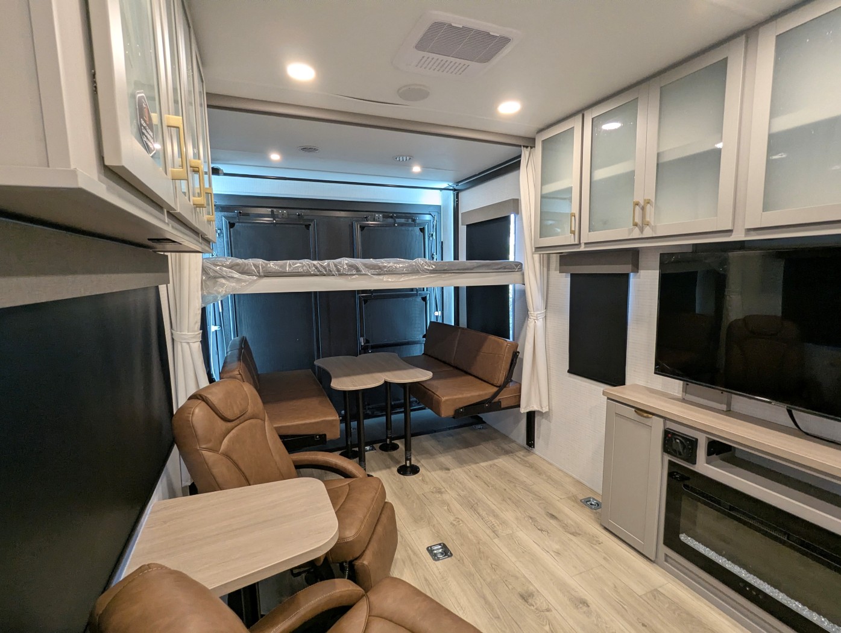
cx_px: 420
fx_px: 389
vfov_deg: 78.2
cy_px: 316
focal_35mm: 16
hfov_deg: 94.4
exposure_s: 1/50
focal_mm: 2.35
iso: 209
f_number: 2.2
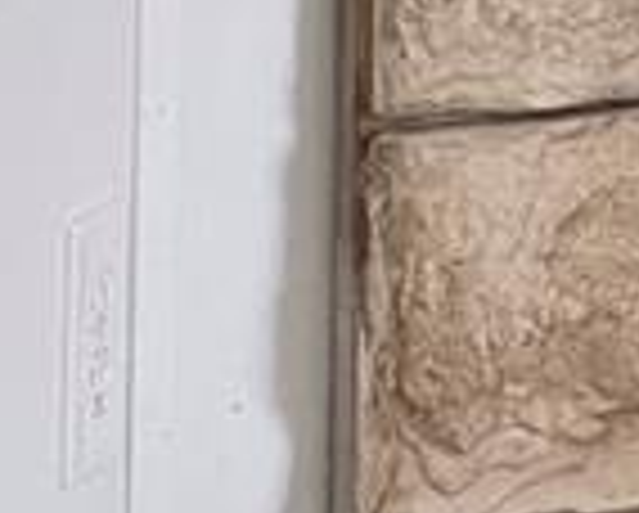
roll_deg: -1.3
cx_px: 1917
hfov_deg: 3.6
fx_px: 9980
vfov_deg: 2.9
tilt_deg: -3.8
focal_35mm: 527
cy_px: -842
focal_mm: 7.5
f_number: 2.2
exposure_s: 1/99
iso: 160
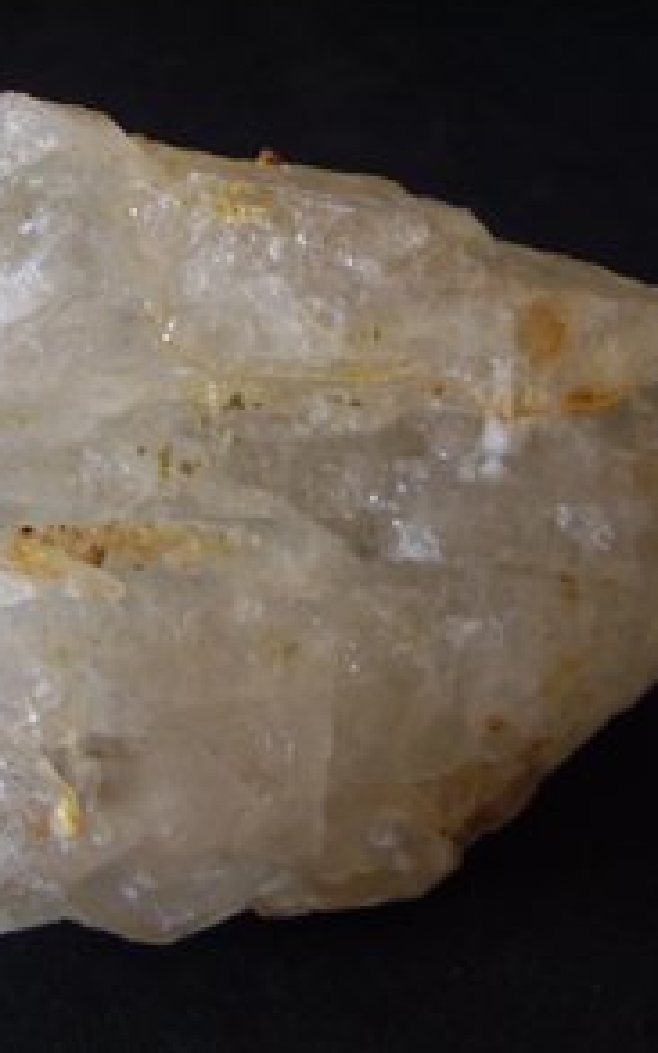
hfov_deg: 23.2
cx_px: 129
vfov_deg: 36.9
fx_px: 1579
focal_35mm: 55
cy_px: 518
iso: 200
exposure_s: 1/30
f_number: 2.7
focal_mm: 6.2
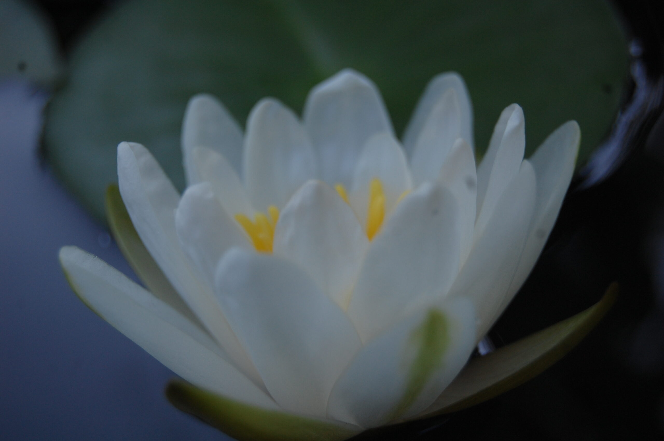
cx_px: 332
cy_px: 220
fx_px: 1520
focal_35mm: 82
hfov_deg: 24.6
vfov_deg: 16.5
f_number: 5.6
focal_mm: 55
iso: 360
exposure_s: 1/500
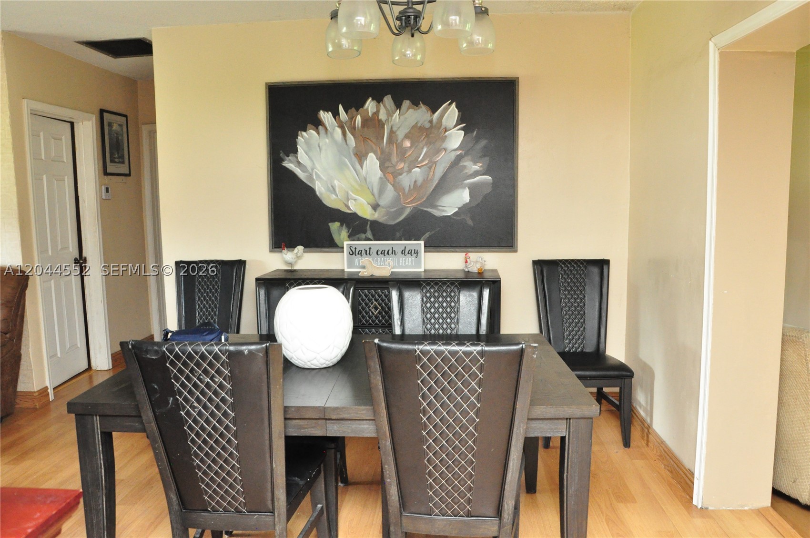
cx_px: 405
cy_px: 269
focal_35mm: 27
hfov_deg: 67.4
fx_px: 607
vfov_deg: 47.8
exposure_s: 1/60
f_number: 7.1
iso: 2500
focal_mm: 18
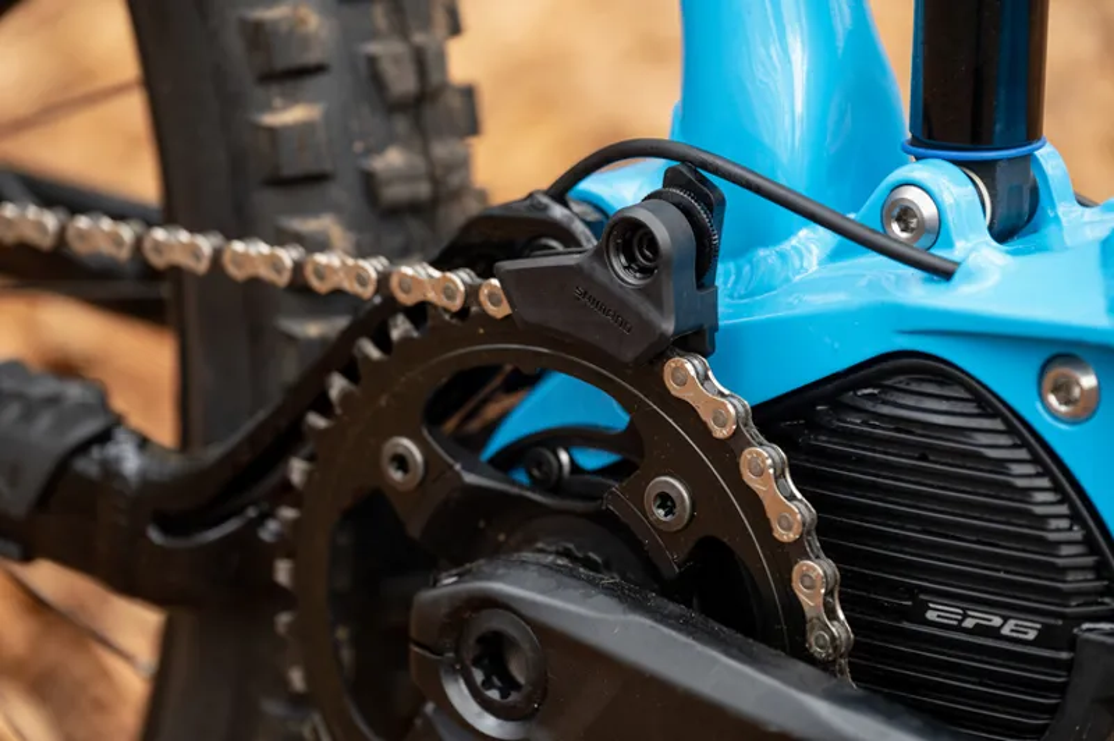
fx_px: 3710
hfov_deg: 17.1
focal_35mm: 120
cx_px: 557
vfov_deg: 11.4
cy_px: 370
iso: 500
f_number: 5
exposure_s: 1/200
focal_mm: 120
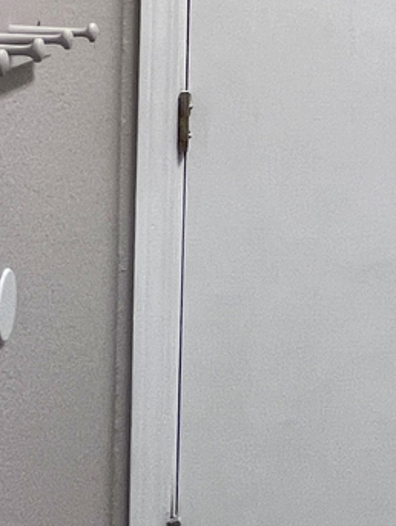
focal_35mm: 109
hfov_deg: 11.0
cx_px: 1007
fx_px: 1659
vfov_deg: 17.5
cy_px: -17
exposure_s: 1/2915
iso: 50
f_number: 1.5
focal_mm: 5.7
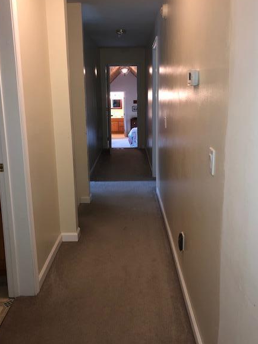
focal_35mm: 31
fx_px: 308
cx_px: 125
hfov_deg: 45.5
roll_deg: +1.8
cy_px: 154
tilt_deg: -9.6
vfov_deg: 58.2
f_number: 1.8
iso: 80
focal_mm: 3.99
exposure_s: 1/15
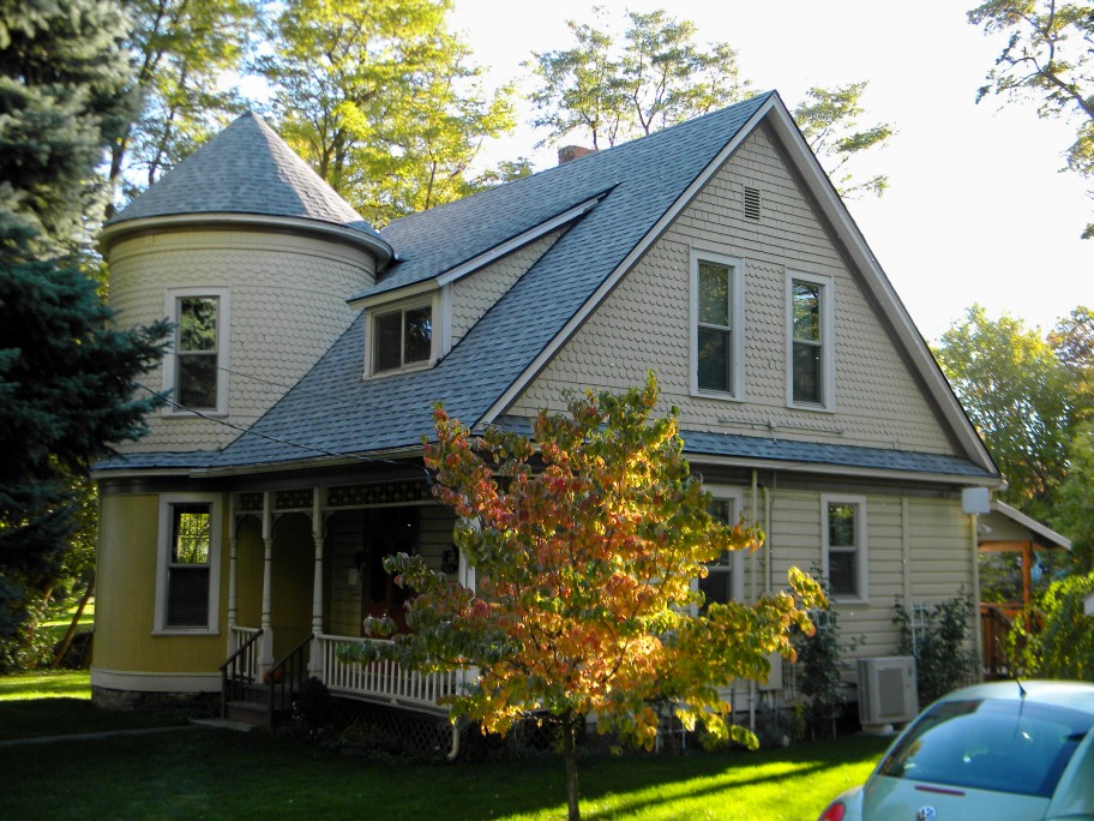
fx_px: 1296
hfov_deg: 45.8
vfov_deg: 35.1
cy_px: 410
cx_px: 547
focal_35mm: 41
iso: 80
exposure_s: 1/124
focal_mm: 7.3
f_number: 3.8
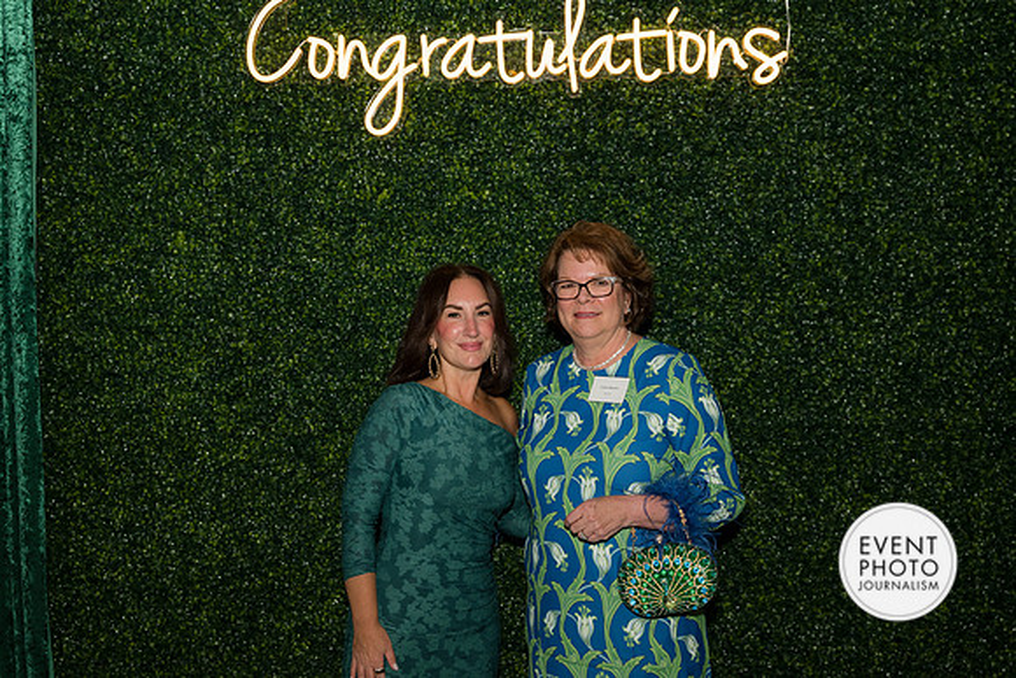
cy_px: 339
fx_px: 1214
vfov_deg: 31.2
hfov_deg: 45.4
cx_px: 508
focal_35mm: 43
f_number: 5
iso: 500
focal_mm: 43
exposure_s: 1/160
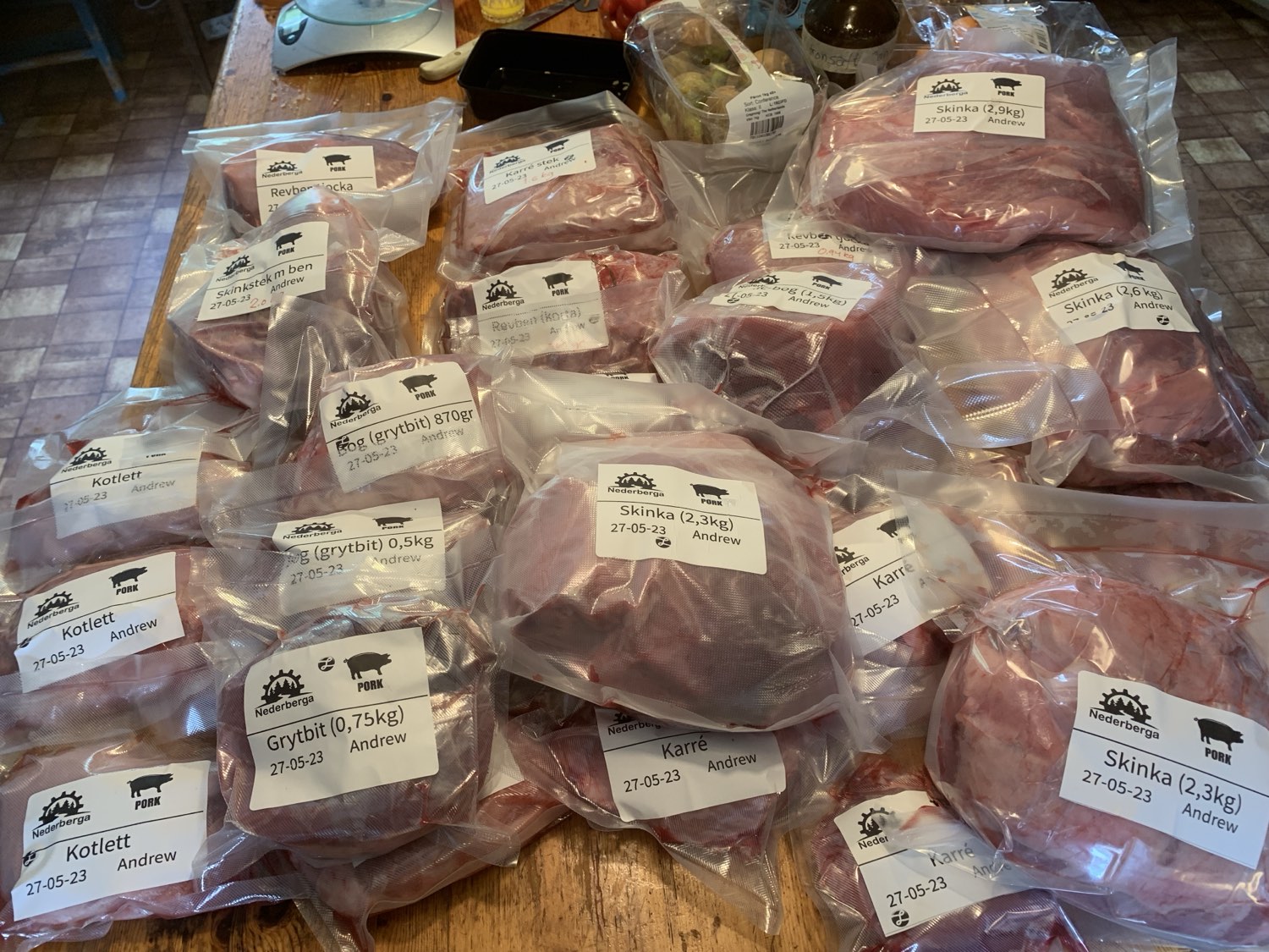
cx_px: 634
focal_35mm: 26
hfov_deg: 67.3
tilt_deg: -54.0
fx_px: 953
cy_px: 476
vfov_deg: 53.1
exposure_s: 1/50
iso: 80
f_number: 1.8
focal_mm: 4.25
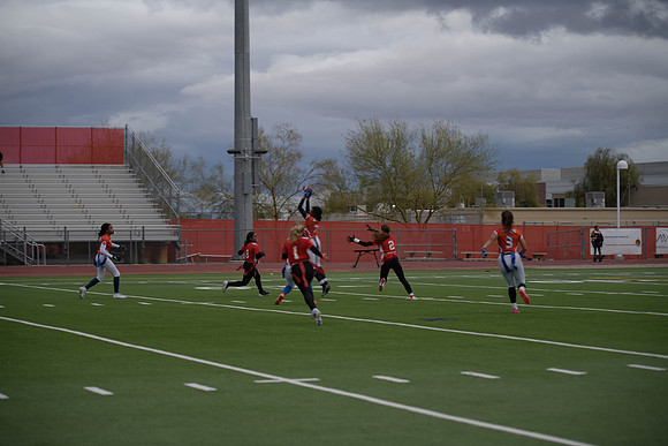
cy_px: 223
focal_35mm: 95
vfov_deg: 14.4
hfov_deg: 21.5
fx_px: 1763
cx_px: 334
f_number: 2.8
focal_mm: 95
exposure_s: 1/200
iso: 64
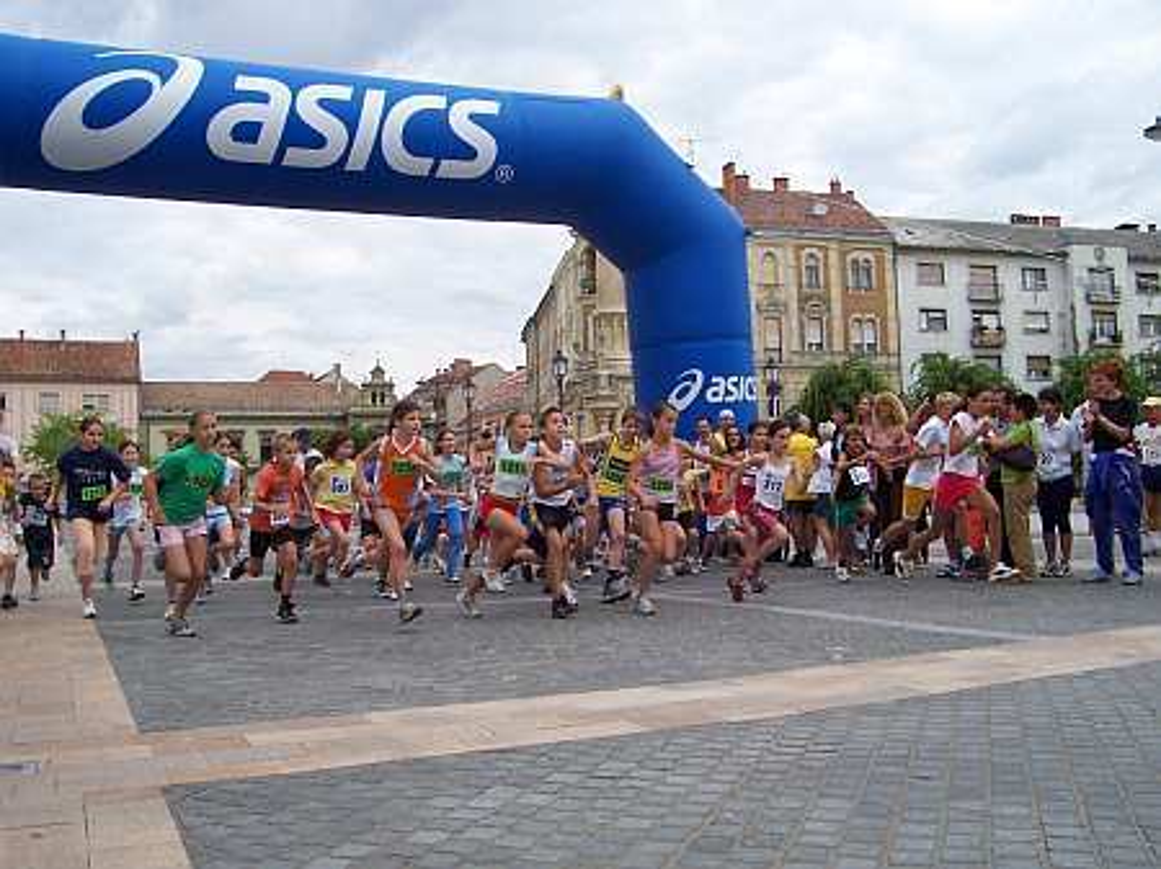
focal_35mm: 34
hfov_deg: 54.0
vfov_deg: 41.8
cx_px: 580
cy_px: 434
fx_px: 1140
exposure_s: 1/250
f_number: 5.6
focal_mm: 5.6
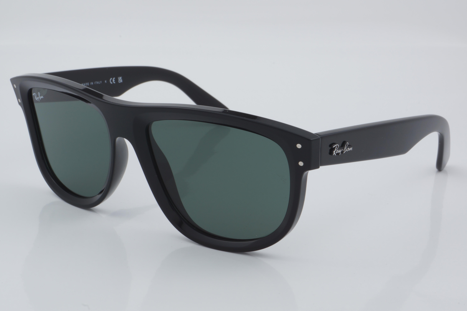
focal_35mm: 75
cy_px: 156
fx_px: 973
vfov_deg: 18.2
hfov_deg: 27.0
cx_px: 234
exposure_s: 1/4
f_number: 32
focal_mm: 50
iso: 100
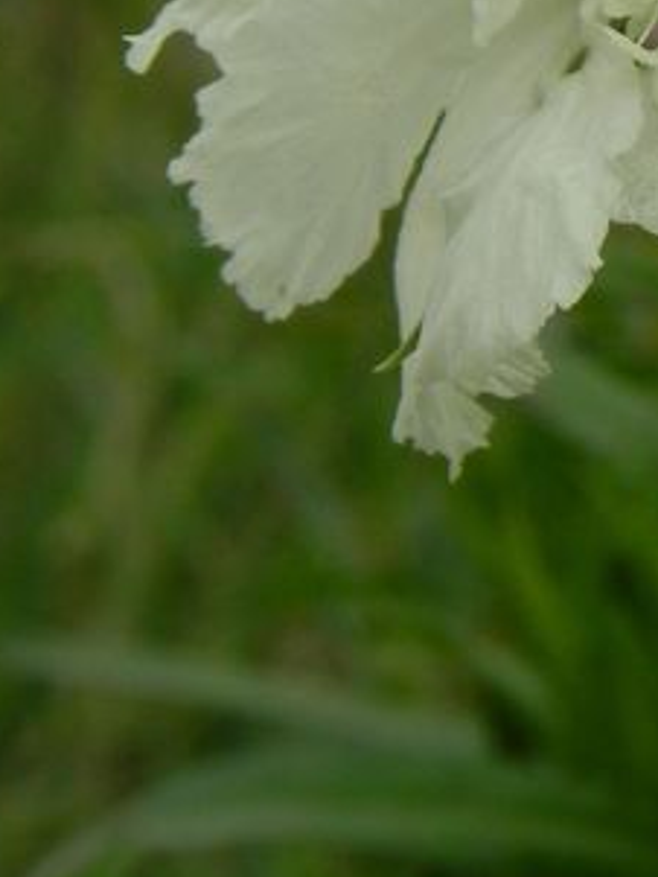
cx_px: 713
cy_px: -70
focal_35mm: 656
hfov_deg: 2.3
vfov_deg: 3.0
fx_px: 16614
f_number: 8
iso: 160
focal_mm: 44
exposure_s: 1/320
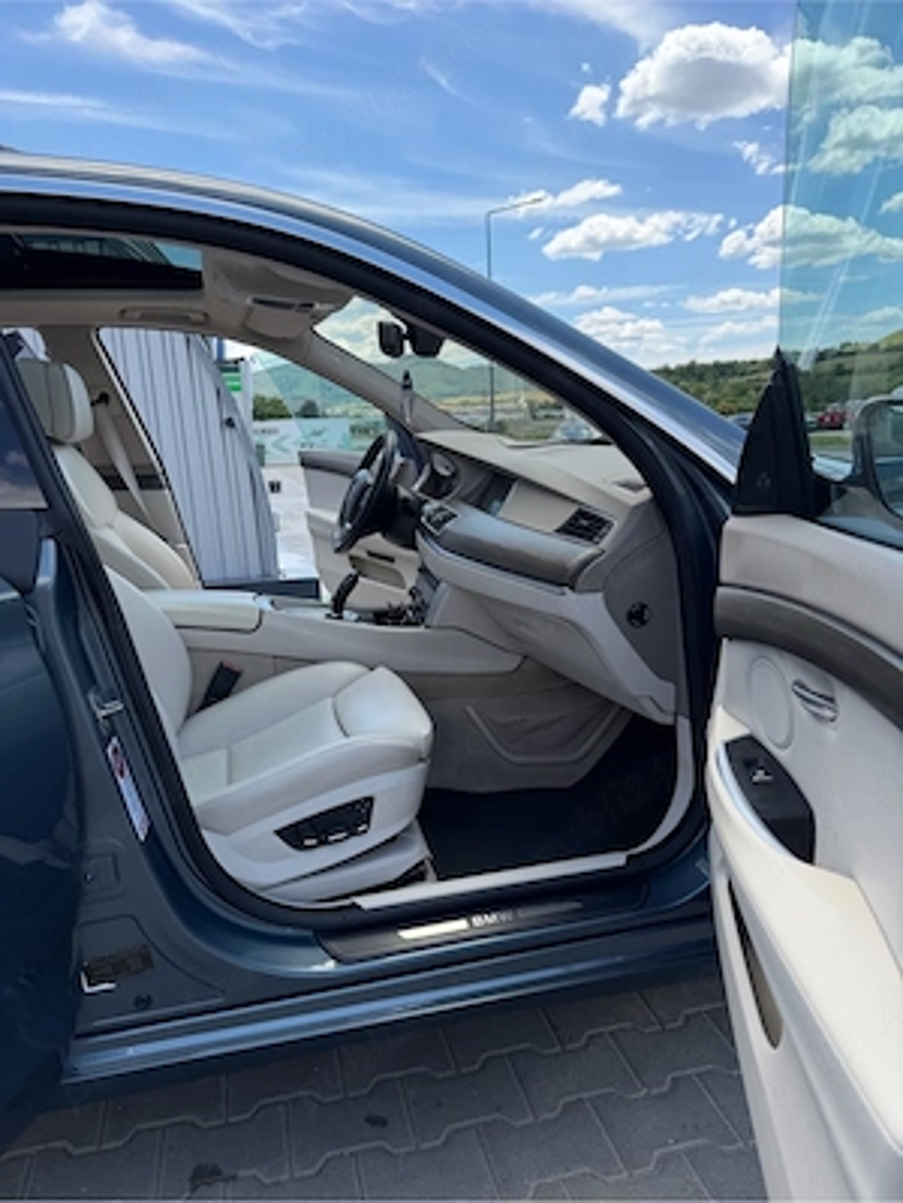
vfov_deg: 71.6
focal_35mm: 24
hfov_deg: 56.8
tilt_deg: -10.7
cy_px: 602
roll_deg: +1.2
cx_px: 452
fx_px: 835
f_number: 1.78
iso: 100
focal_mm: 6.76
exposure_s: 1/2801
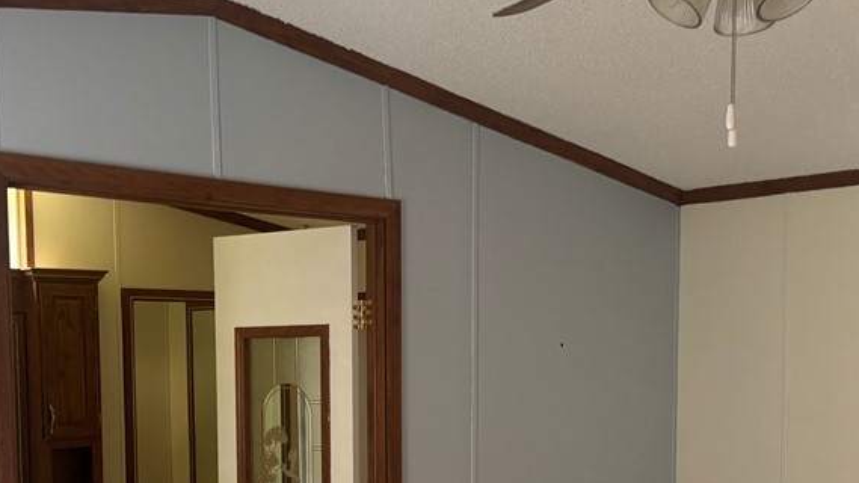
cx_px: 355
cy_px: 453
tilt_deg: -4.8
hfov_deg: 40.4
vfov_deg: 22.8
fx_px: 1162
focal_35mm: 51
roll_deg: +0.9
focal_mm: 5.96
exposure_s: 1/60
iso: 320
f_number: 1.6
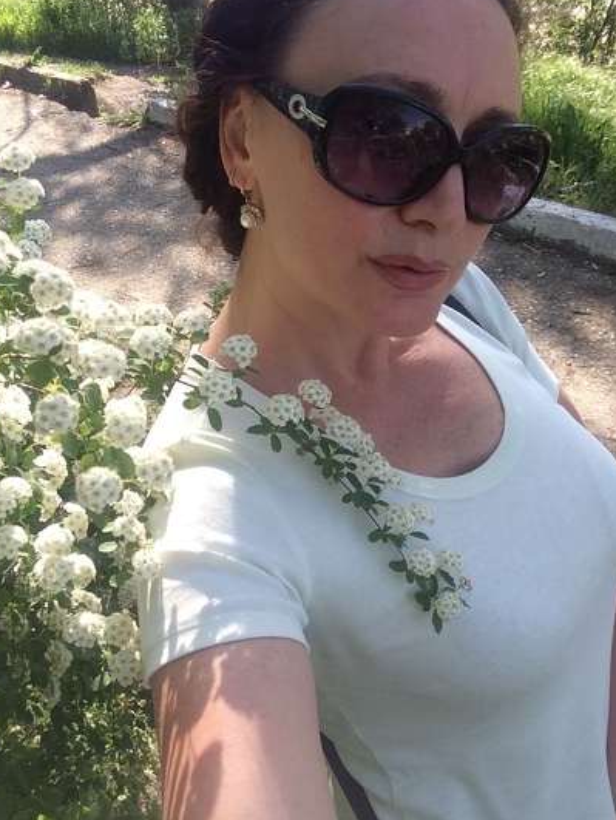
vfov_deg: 52.5
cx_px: 304
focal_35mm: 35
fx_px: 829
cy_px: 372
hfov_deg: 40.7
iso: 50
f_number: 2.4
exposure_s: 1/348
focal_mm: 2.15
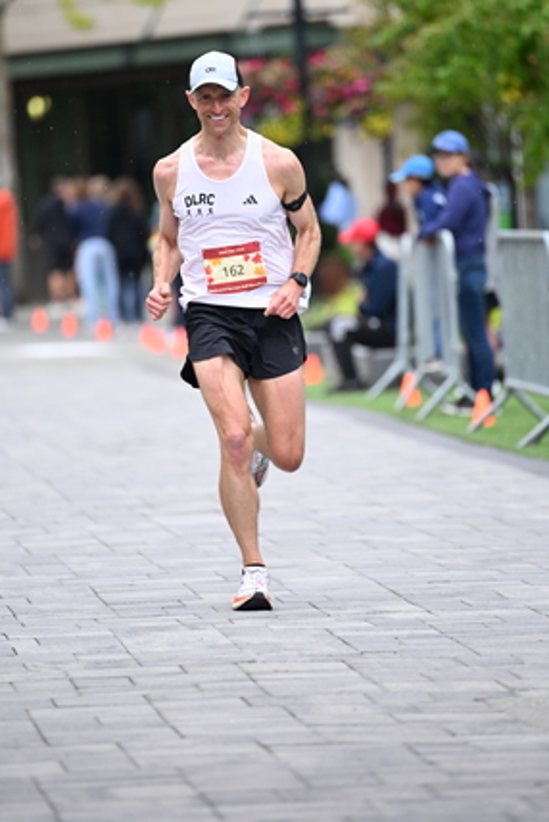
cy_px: 303
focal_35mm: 257
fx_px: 5869
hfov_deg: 5.4
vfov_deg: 8.0
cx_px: 275
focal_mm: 200
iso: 1250
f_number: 2.8
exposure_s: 1/1250
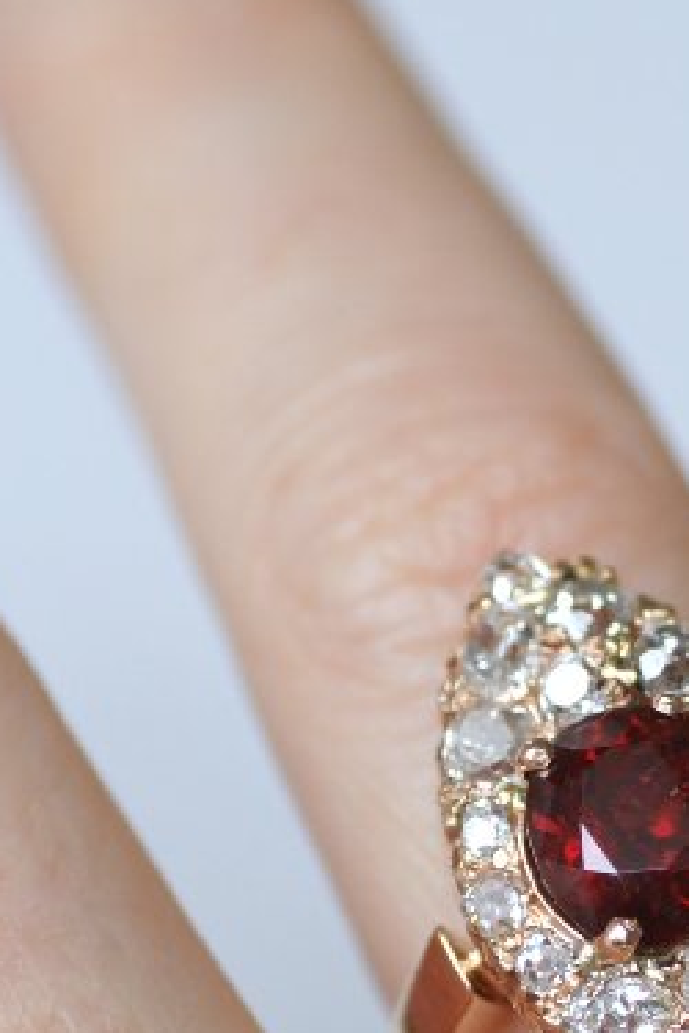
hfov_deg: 4.1
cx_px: 639
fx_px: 9645
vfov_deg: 6.1
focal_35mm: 336
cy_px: 983
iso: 200
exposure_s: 1/125
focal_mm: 70
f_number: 4
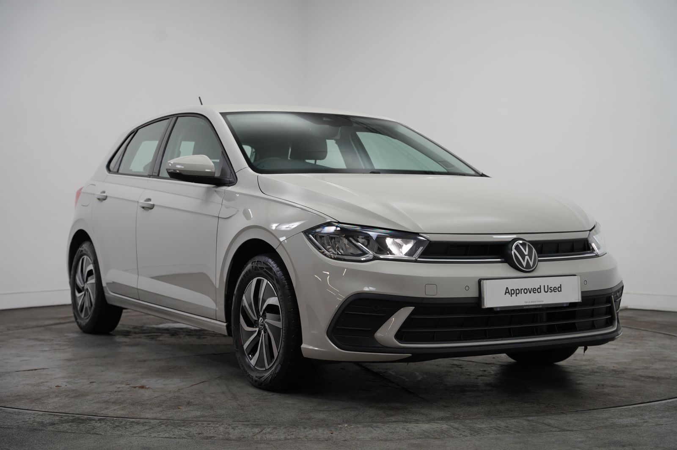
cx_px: 338
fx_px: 1013
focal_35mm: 54
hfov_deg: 37.0
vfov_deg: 25.1
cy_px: 225
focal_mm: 53.9
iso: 1000
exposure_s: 1/160
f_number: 4
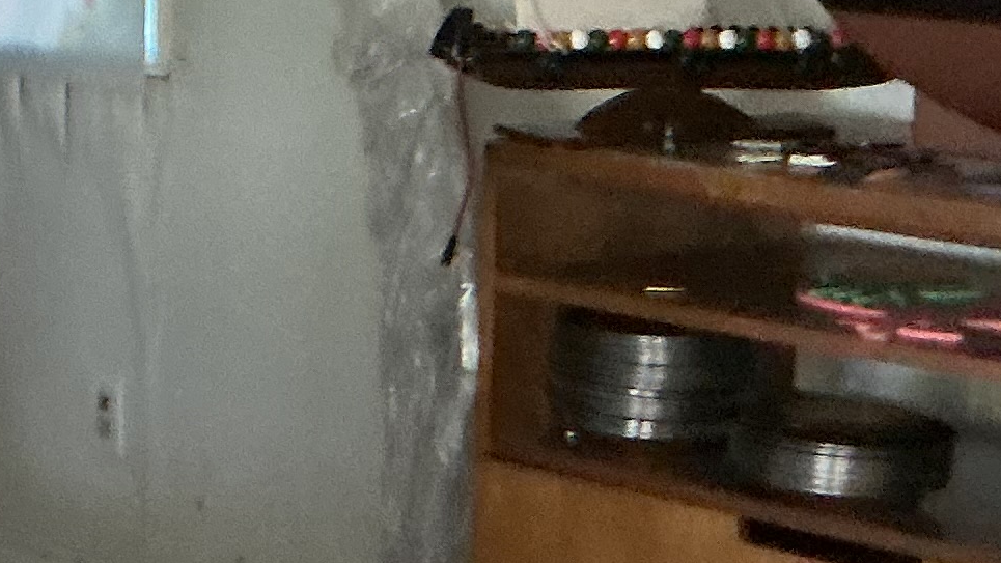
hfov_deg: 15.2
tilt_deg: -6.1
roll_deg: +1.1
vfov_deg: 9.1
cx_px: -428
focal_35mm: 132
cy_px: 34
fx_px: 3504
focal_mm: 3
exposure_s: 1/40
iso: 200
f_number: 1.8
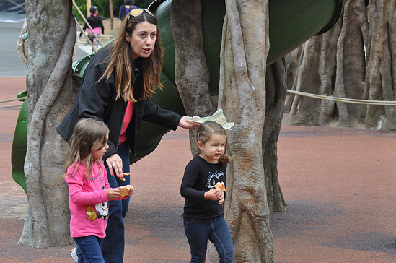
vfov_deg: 9.1
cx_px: 199
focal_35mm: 151
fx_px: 1653
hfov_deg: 13.7
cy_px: 130
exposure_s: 1/500
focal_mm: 95
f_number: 5.6
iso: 320
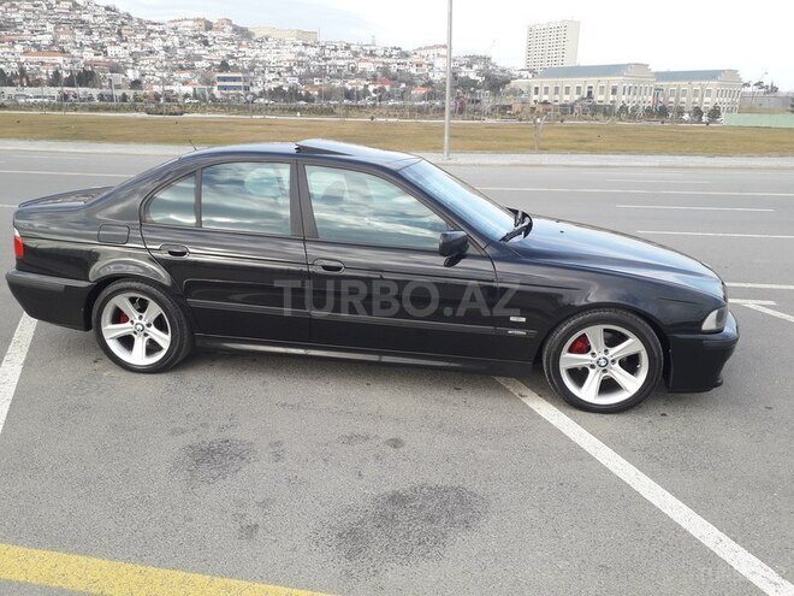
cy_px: 298
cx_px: 397
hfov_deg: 65.3
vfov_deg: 51.4
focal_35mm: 27
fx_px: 619
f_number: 1.9
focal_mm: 3.6
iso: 40
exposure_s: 1/321
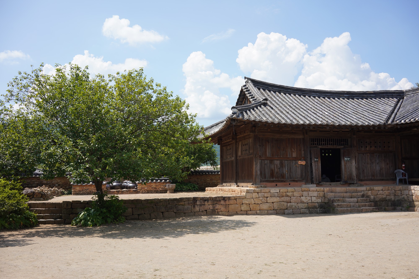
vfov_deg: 37.9
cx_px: 210
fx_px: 407
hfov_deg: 54.4
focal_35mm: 35
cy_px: 140
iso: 100
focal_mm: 35
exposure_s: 1/100
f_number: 11
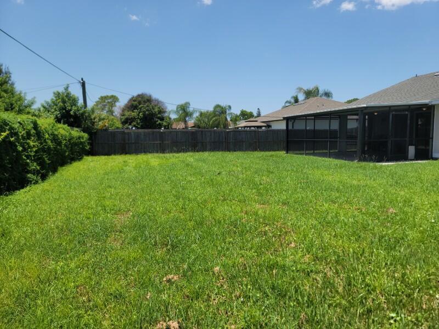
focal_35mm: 25
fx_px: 317
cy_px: 164
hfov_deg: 69.4
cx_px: 220
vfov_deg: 54.9
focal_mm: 7
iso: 20
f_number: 1.8
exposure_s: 1/1081
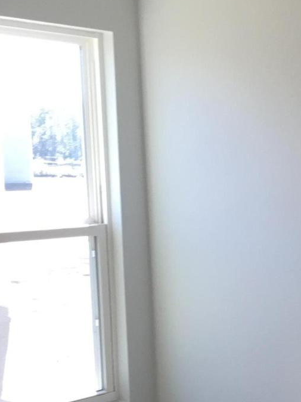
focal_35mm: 92
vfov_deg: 21.0
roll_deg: +1.3
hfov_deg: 15.0
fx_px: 1067
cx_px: 436
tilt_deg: -9.5
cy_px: 330
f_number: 2.4
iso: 32
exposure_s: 1/60
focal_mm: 3.3
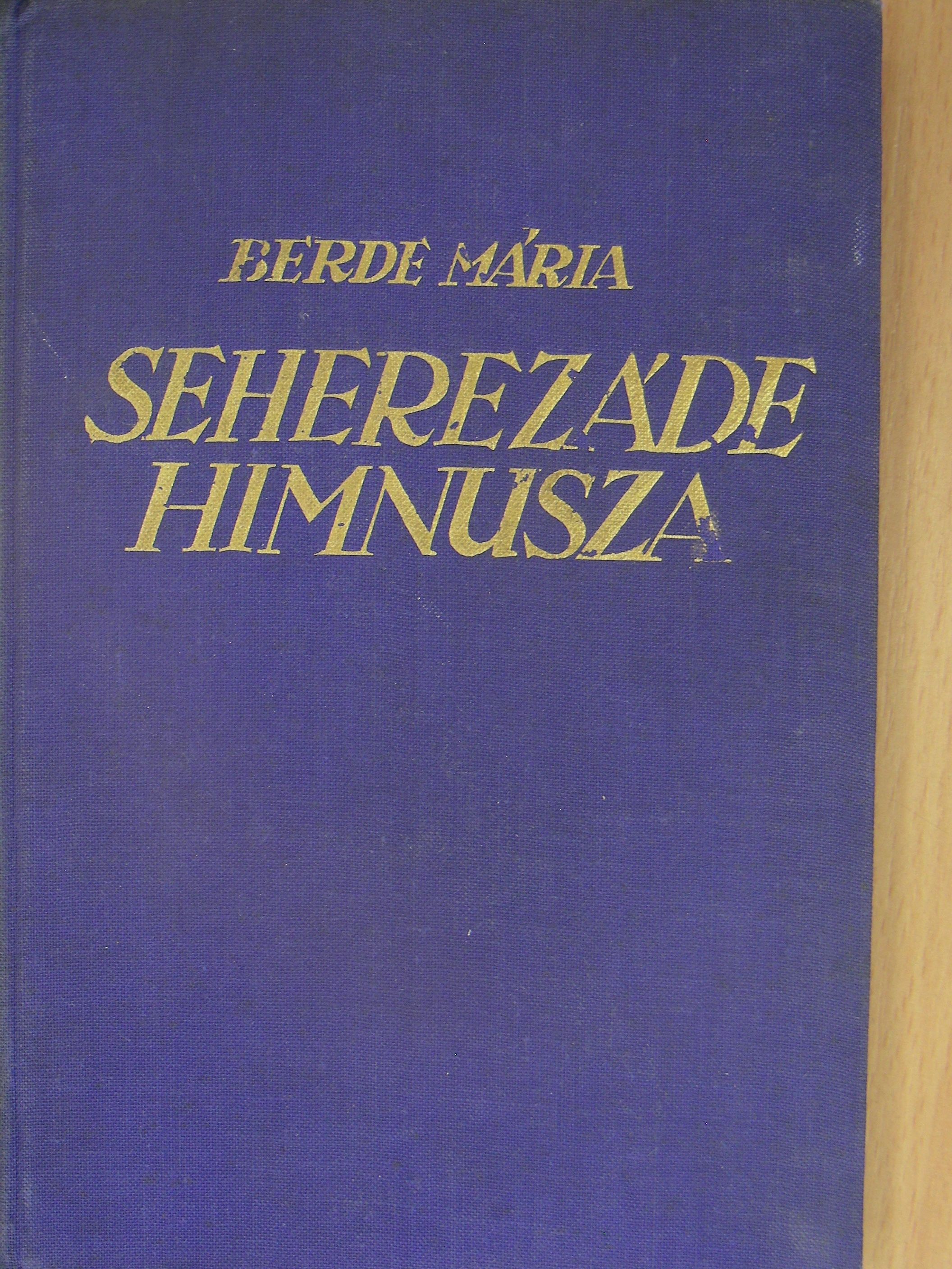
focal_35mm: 63
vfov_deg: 30.7
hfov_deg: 23.3
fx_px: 2310
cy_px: 634
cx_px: 476
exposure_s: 1/6.9
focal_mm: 10.5
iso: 50
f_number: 3.5
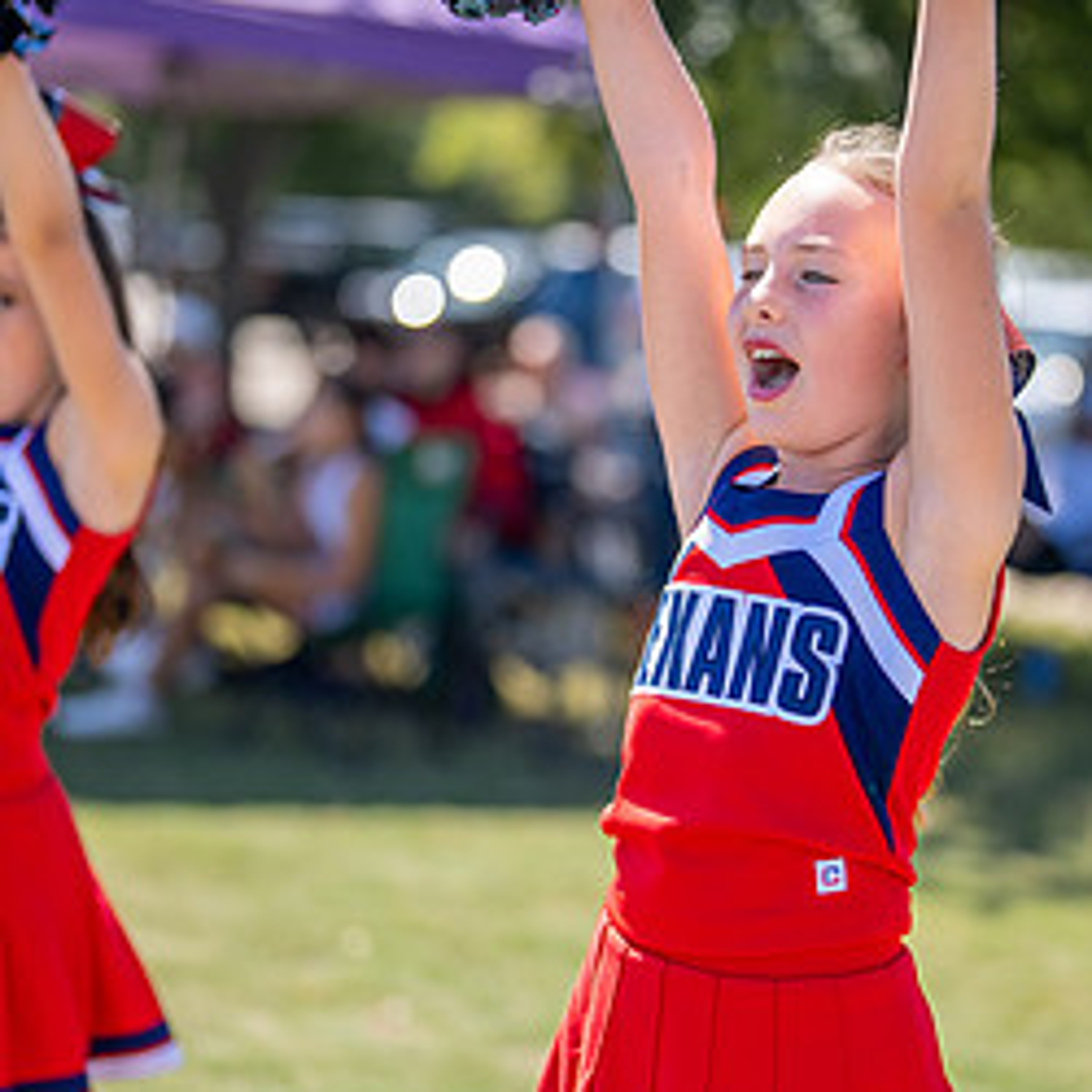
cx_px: 673
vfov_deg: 17.6
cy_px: 531
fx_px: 3533
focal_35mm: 99
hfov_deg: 17.5
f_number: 1.2
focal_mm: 50
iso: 160
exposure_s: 1/8000
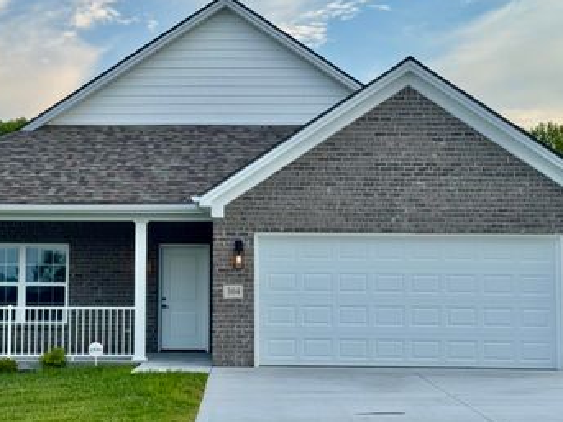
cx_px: 238
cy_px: 214
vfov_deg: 21.0
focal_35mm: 70
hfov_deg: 27.7
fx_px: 1138
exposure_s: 1/1681
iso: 64
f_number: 1.78
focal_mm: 6.76
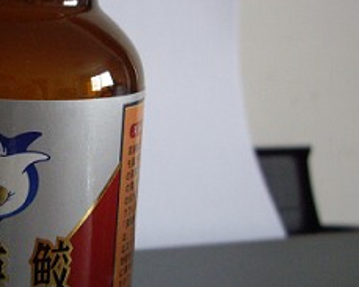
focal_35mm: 81
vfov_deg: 18.9
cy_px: 144
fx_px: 860
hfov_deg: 23.1
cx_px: 56
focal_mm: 7.9
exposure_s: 1/60
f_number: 2.8
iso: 400
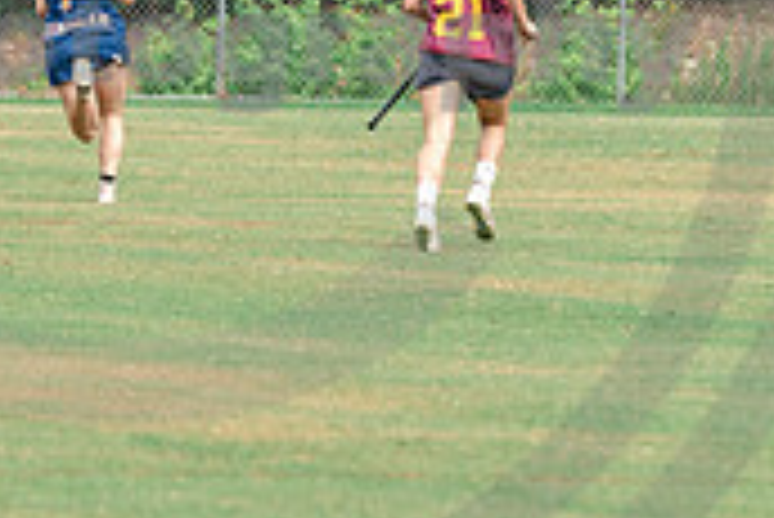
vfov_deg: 2.0
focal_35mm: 675
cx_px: 108
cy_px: -16
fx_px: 14524
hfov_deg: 3.1
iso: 250
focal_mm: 200
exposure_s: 1/1000
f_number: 4
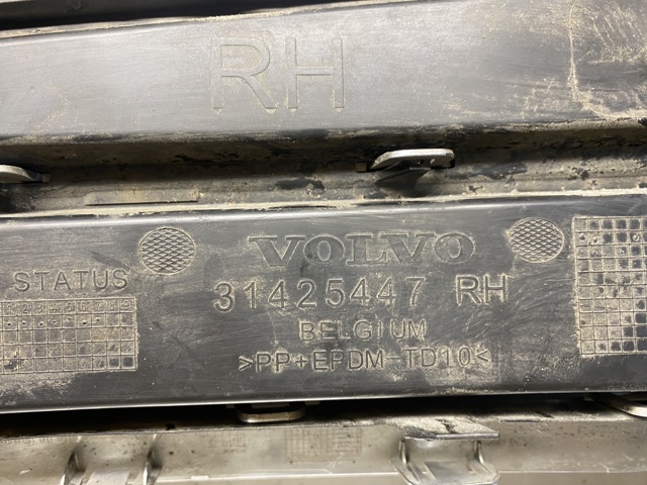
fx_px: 467
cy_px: 242
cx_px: 324
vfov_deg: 54.9
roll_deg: +1.3
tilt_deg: -34.1
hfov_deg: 69.4
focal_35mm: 25
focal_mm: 4.25
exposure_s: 1/50
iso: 64
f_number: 1.8
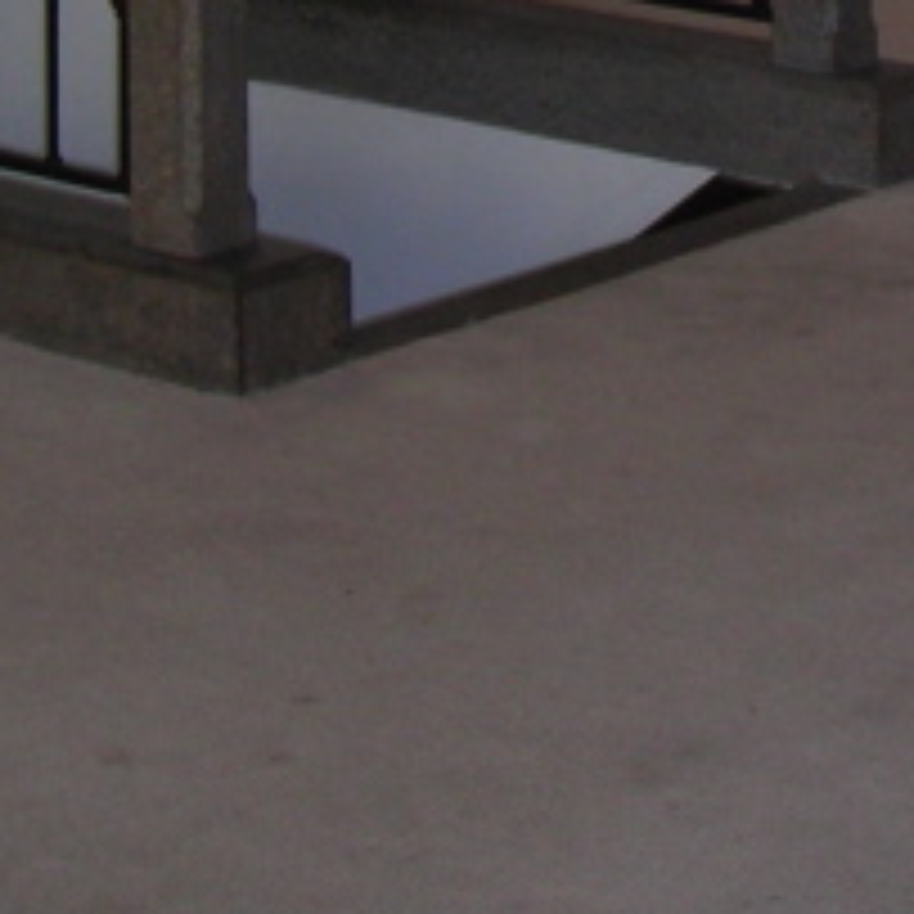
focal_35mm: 141
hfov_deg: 12.2
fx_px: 4212
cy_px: -459
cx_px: 1038
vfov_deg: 11.8
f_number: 3.2
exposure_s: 1/60.1
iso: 78
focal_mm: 6.3
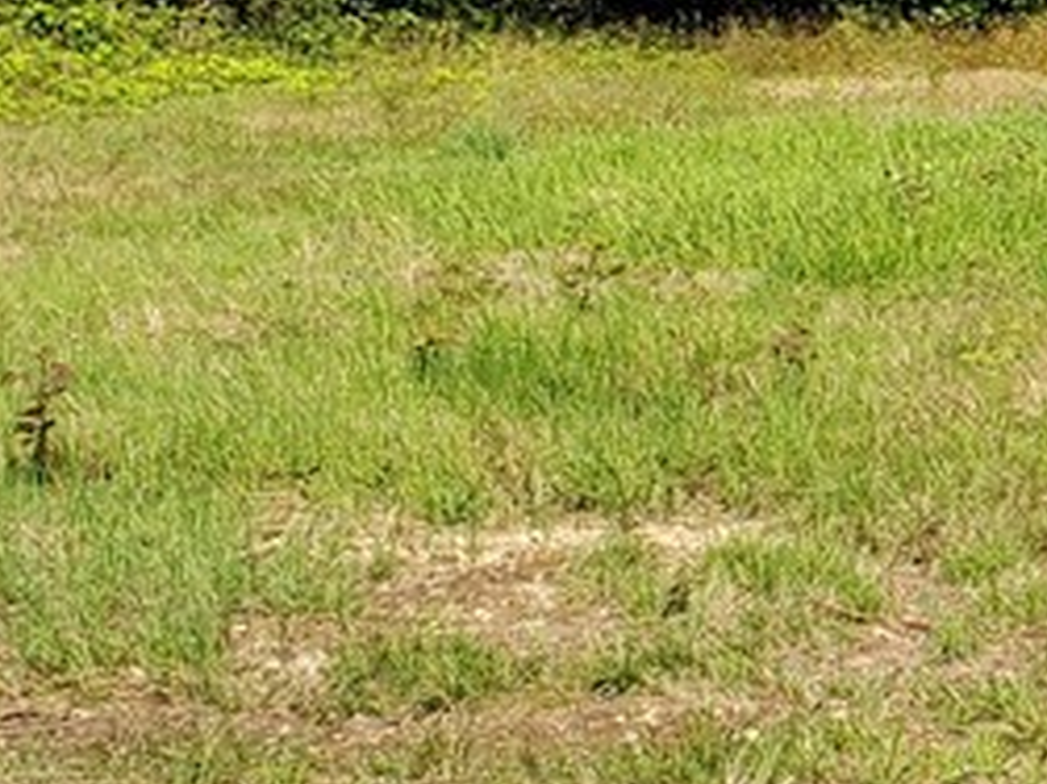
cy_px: 96
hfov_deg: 16.8
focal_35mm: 106
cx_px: 1573
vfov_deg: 13.8
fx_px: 3205
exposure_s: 1/1126
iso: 50
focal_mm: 4.3
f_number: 2.4
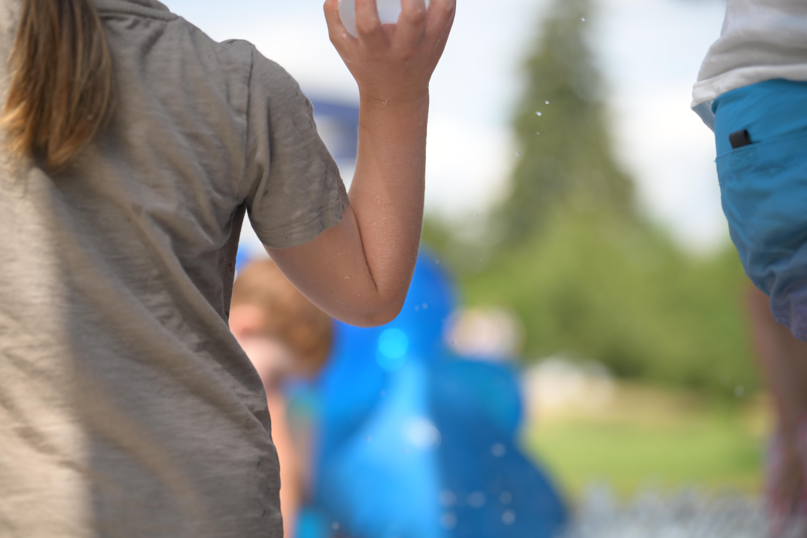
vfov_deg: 14.7
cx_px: 404
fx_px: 2085
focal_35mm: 93
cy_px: 269
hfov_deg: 21.9
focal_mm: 93
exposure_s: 1/640
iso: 160
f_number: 2.8
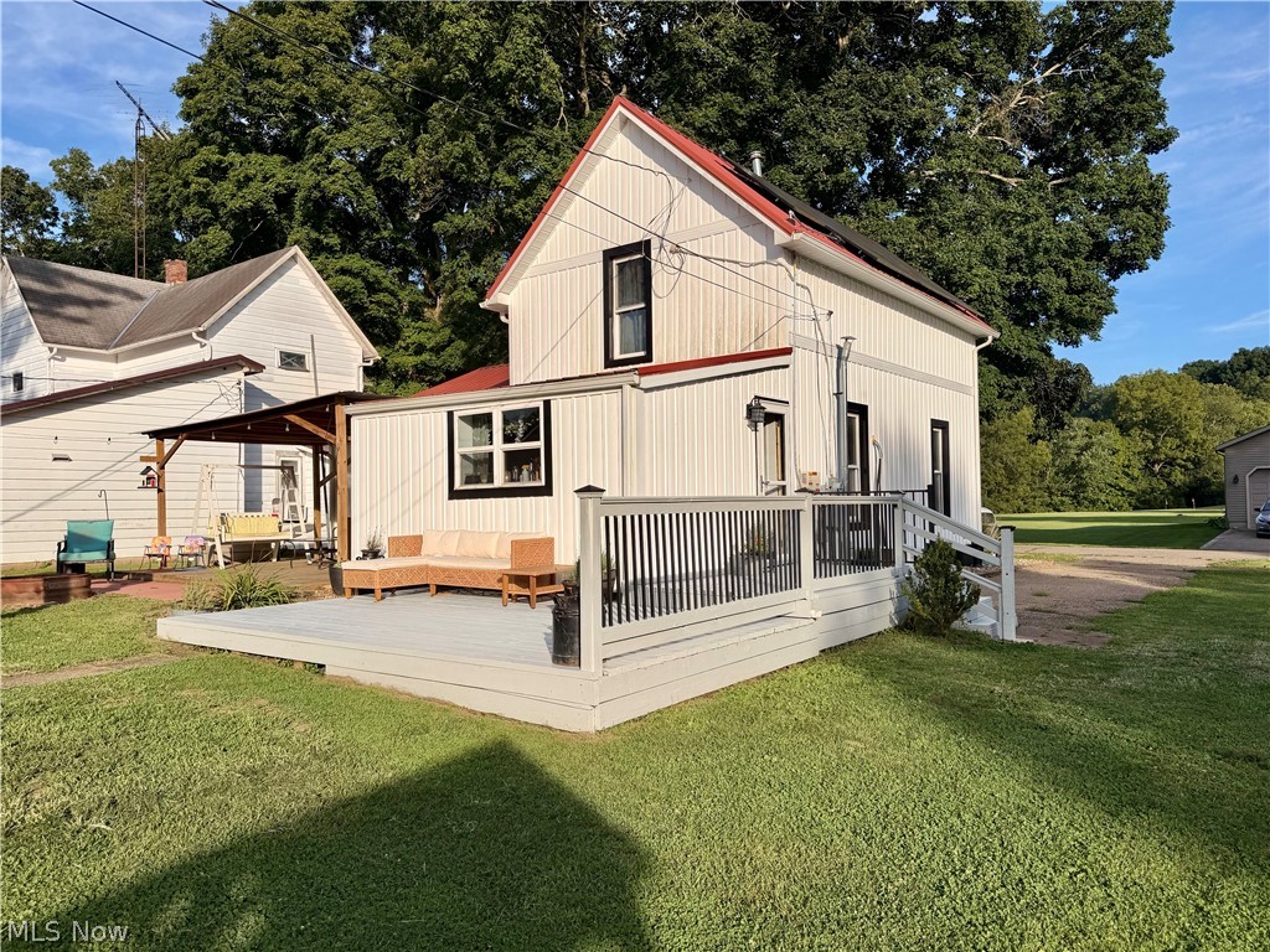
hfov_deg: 71.6
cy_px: 476
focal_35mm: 24
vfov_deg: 56.8
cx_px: 635
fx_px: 881
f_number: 1.78
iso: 80
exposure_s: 1/5714
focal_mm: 6.76
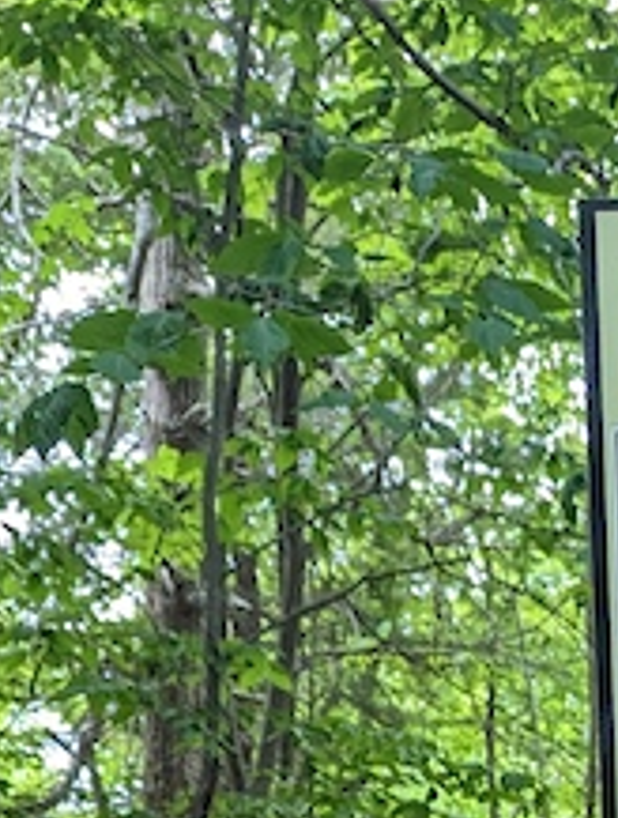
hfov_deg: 12.5
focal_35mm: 113
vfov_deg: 14.5
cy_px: 1613
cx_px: 929
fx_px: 2677
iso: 39
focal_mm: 6.81
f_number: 1.85
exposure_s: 1/43.3
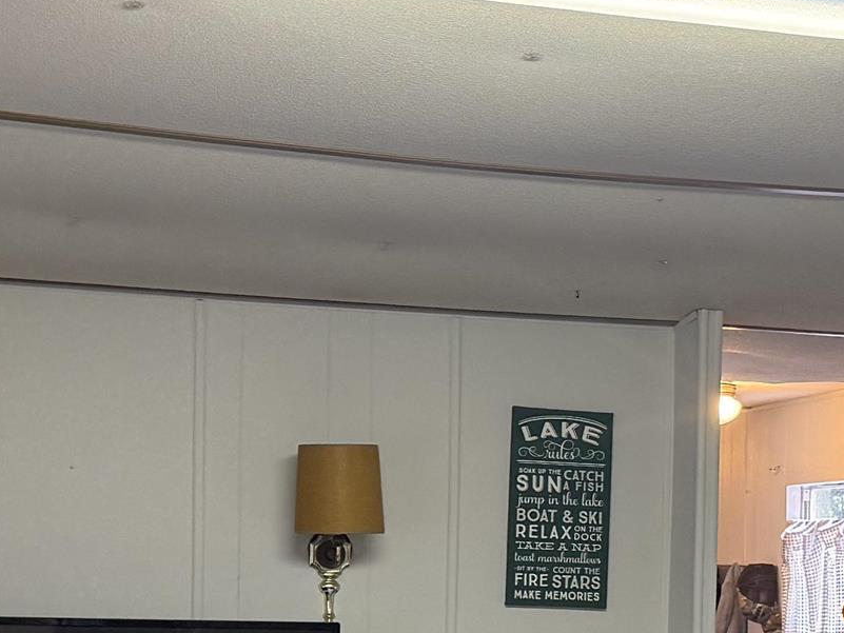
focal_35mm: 92
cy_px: 616
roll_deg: -2.1
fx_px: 2243
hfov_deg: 21.0
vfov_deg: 15.8
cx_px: 701
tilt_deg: -0.4
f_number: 1.78
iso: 250
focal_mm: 6.76
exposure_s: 1/60
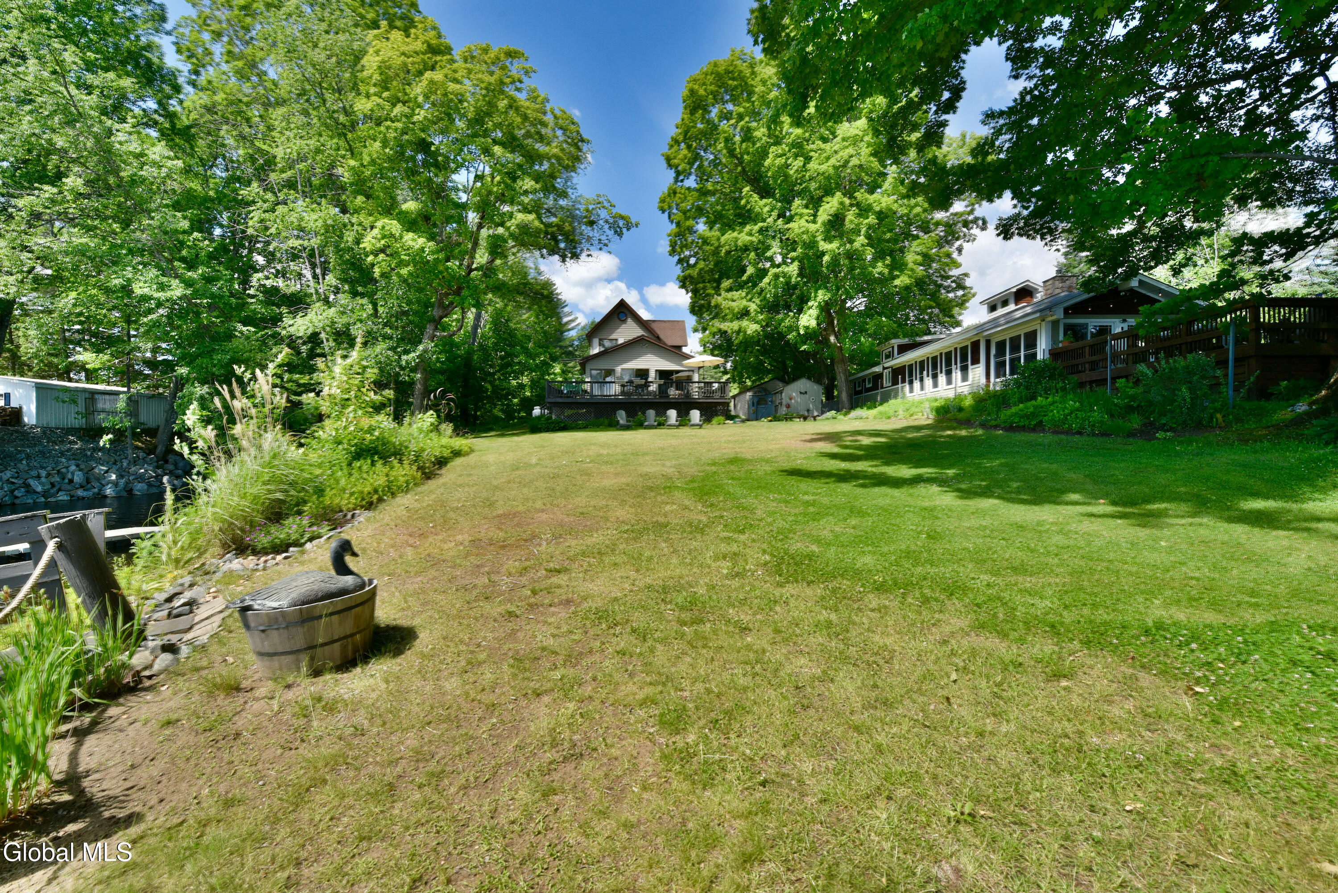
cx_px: 669
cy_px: 446
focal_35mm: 14
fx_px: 521
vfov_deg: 81.3
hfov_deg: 104.2
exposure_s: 1/800
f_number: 11
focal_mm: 14
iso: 800
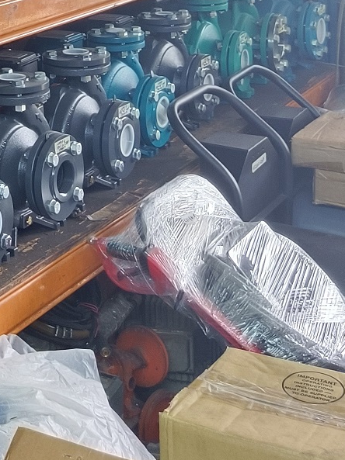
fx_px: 1024
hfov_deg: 17.7
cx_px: -125
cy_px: -78
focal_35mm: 77
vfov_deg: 23.4
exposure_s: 1/50
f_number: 1.7
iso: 321
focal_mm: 5.25
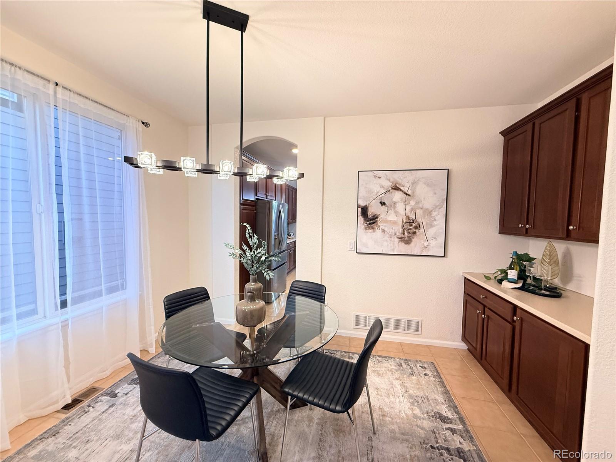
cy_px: 231
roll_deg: -0.9
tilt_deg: -2.4
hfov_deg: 102.1
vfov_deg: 85.7
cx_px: 308
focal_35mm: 14
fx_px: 249
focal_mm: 2.22
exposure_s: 1/60
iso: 400
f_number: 2.2
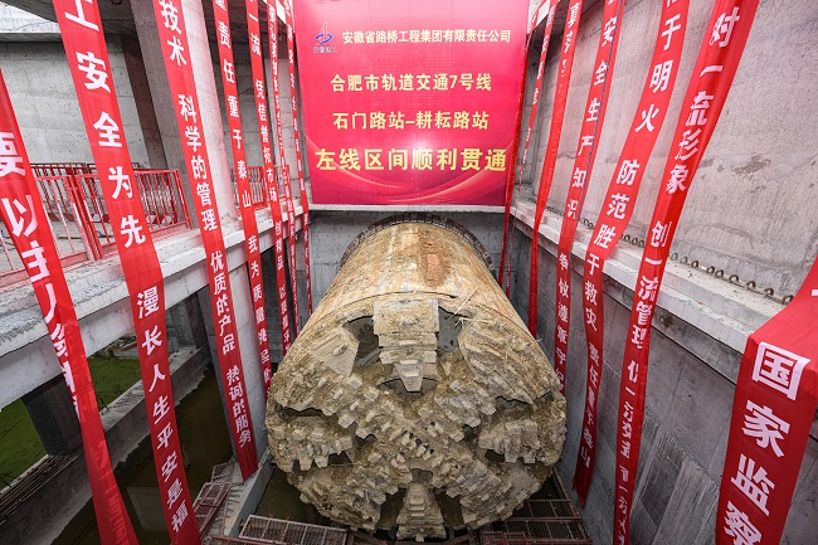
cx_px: 409
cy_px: 272
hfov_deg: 104.3
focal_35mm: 14
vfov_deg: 81.2
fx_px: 318
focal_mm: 14
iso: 320
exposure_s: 1/200
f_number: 5
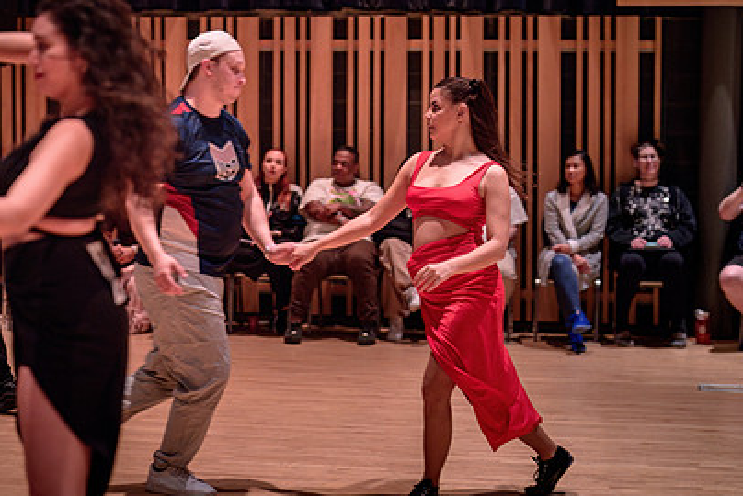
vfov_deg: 16.3
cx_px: 328
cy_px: 275
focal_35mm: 84
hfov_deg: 24.2
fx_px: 1735
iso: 1600
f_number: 1.4
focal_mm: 50
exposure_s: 1/250
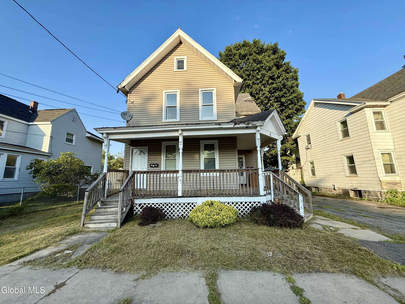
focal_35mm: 14
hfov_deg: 102.1
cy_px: 152
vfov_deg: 85.7
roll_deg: +0.1
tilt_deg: +9.9
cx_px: 202
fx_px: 164
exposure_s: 1/602
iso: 50
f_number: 2.2
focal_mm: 2.22
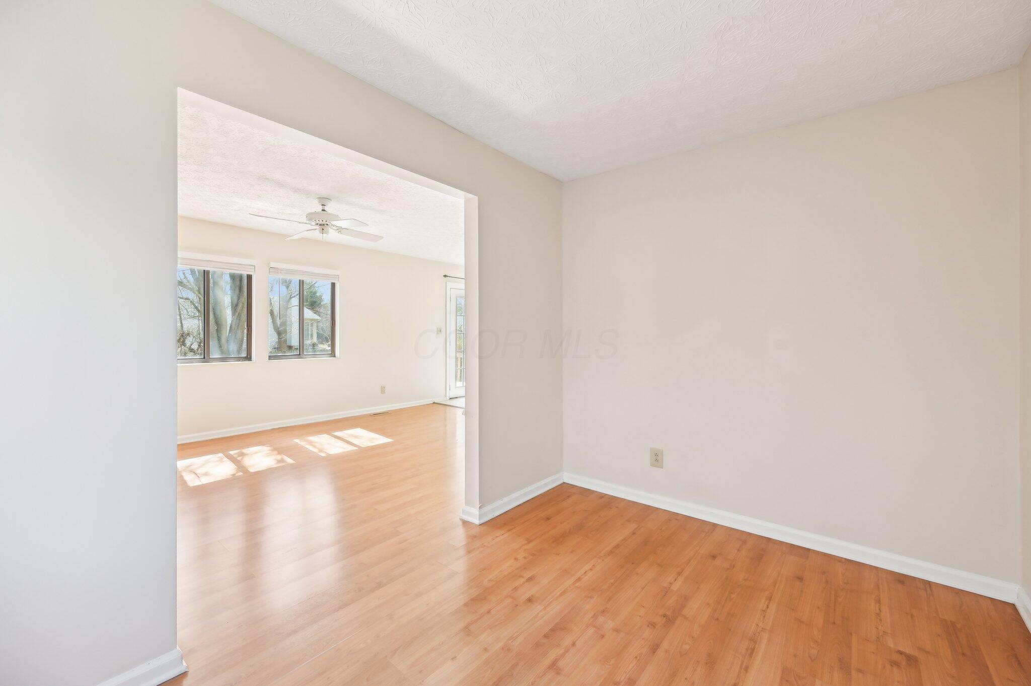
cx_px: 516
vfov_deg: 81.1
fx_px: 401
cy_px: 343
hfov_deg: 104.3
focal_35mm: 14
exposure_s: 1/15
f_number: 5.6
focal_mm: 14
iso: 400
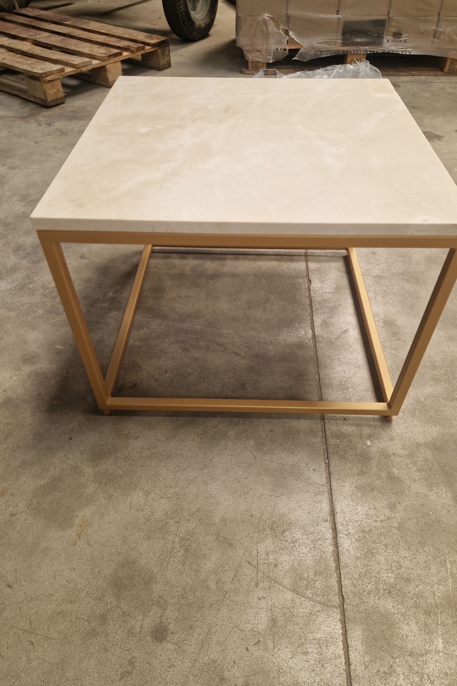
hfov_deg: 53.1
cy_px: 342
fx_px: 457
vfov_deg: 73.7
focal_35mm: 24
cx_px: 236
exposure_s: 1/566
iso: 50
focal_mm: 5.4
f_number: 1.8
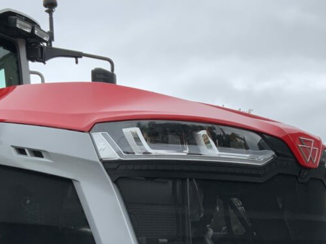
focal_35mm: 60
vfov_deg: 24.0
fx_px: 565
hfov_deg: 32.2
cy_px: 197
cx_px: 167
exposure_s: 1/586
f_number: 1.8
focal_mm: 3
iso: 16
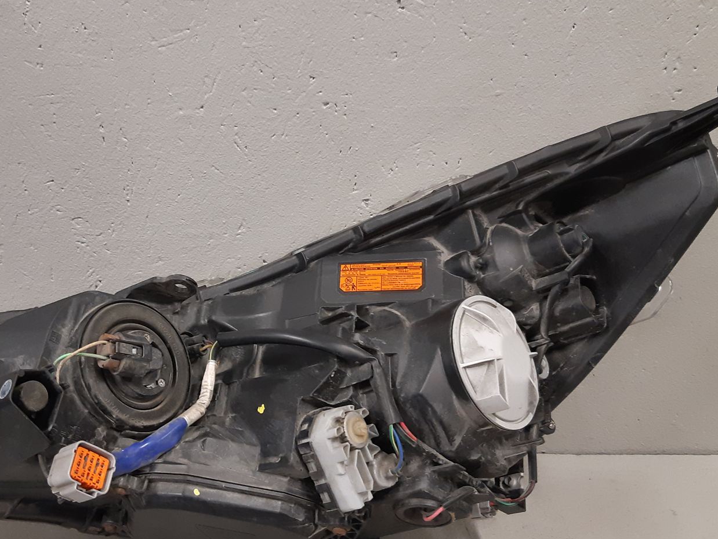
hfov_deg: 43.6
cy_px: 253
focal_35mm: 43
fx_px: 892
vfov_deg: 33.6
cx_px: 283
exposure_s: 1/50
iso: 200
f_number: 1.7
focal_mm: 3.93
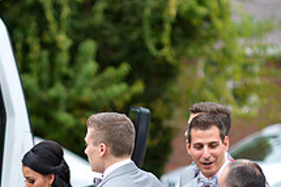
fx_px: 1786
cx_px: 65
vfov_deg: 6.0
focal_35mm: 229
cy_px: 200
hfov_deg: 9.0
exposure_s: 1/800
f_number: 2.2
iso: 250
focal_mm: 85
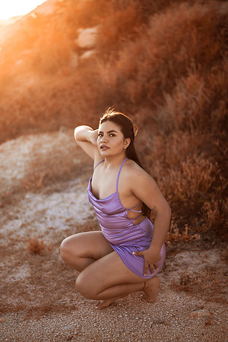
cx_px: 114
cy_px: 171
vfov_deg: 34.5
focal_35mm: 58
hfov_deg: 23.4
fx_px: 551
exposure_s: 1/3200
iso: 80
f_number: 1.4
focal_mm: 58
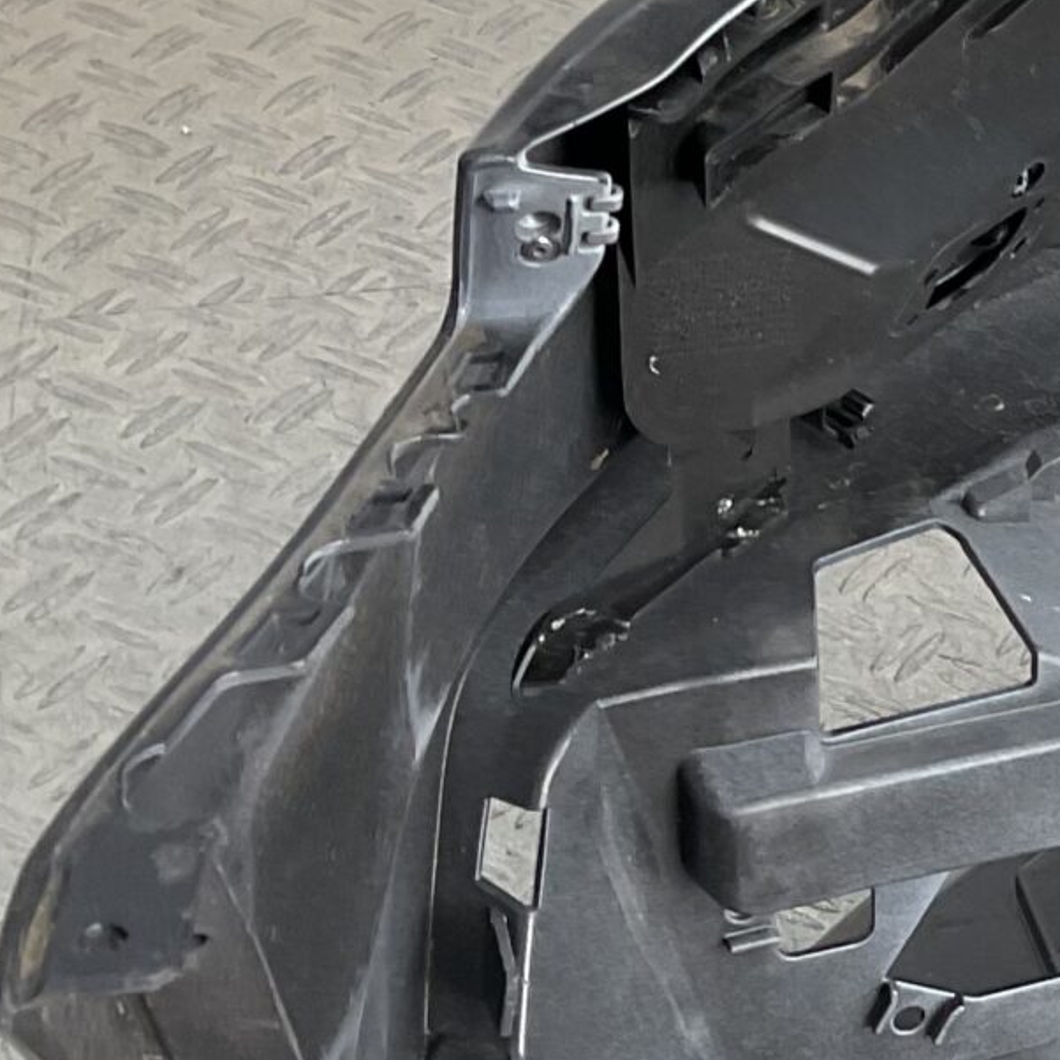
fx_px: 3776
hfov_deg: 14.1
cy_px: 556
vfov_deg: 16.0
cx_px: 1918
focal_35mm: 109
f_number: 1.8
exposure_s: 1/205
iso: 16
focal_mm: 3
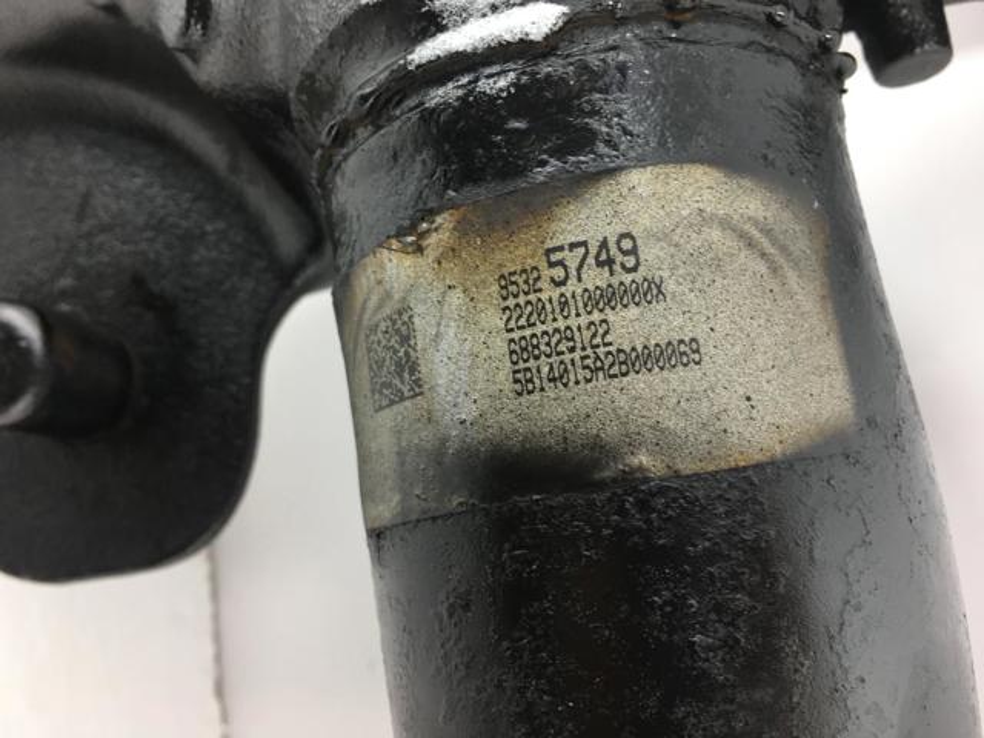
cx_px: 492
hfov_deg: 61.7
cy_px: 369
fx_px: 824
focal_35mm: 29
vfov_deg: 48.2
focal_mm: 4.15
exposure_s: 1/100
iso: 40
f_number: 2.2
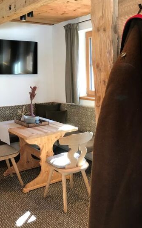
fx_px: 248
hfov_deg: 31.7
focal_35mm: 40
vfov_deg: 49.3
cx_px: 95
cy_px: 114
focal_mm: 3.99
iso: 40
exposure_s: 1/25
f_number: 1.8
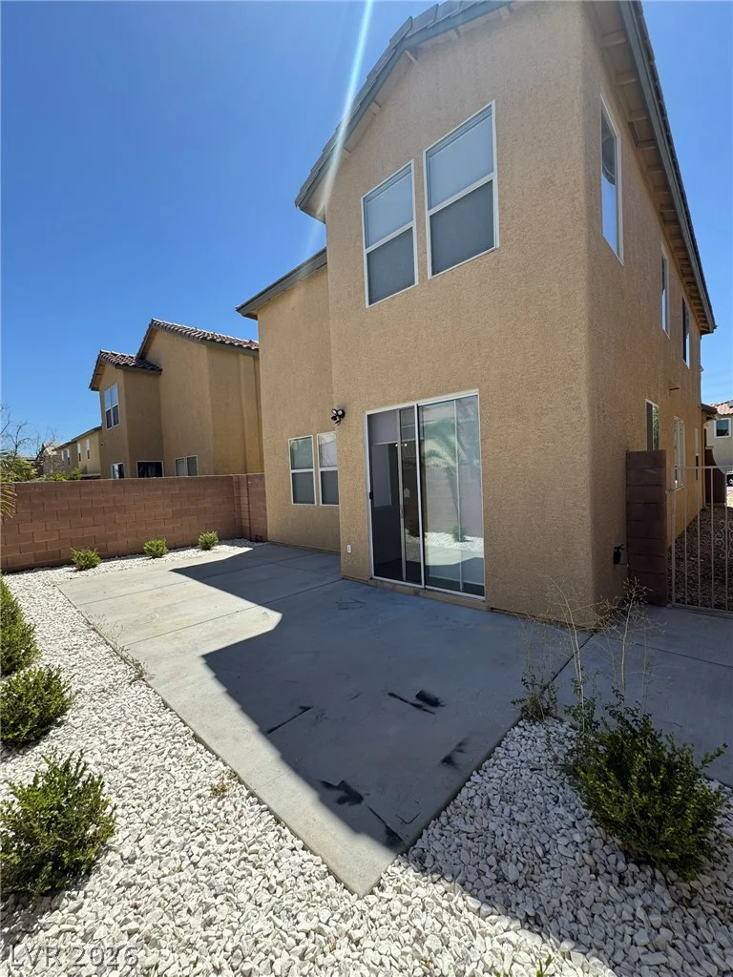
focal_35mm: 14
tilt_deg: -2.5
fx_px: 395
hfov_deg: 85.7
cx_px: 366
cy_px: 488
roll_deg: +2.8
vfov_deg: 102.1
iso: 40
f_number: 2.2
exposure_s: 1/1078
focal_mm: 2.22
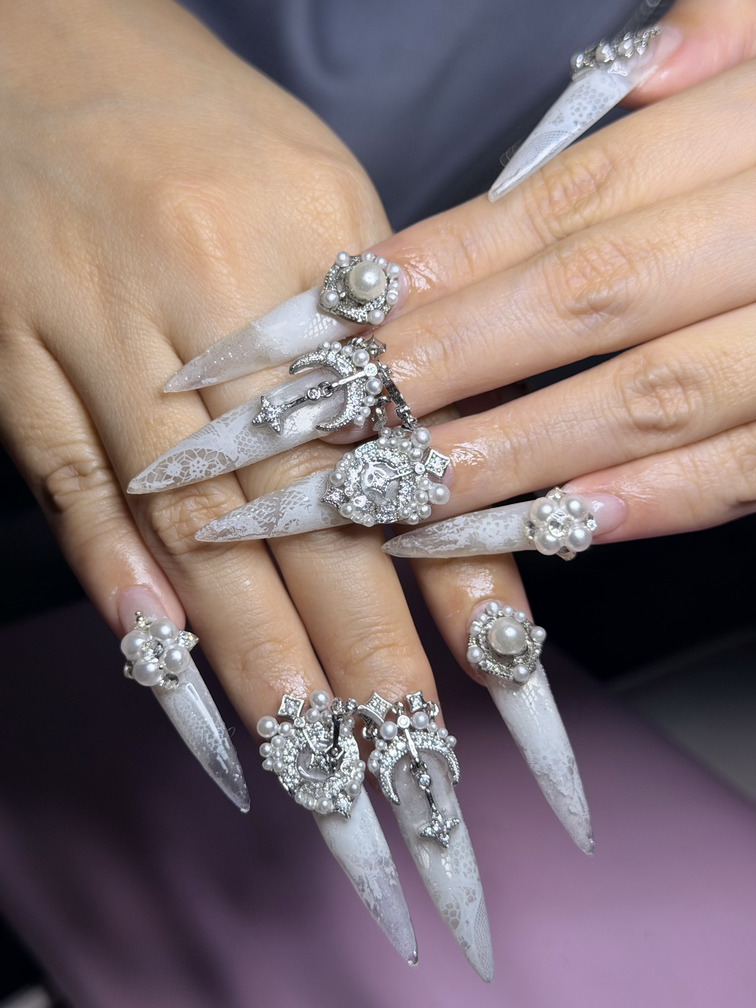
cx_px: 378
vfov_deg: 39.7
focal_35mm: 48
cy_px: 504
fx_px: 1398
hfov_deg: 30.3
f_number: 1.78
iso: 50
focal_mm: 6.76
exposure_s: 1/131
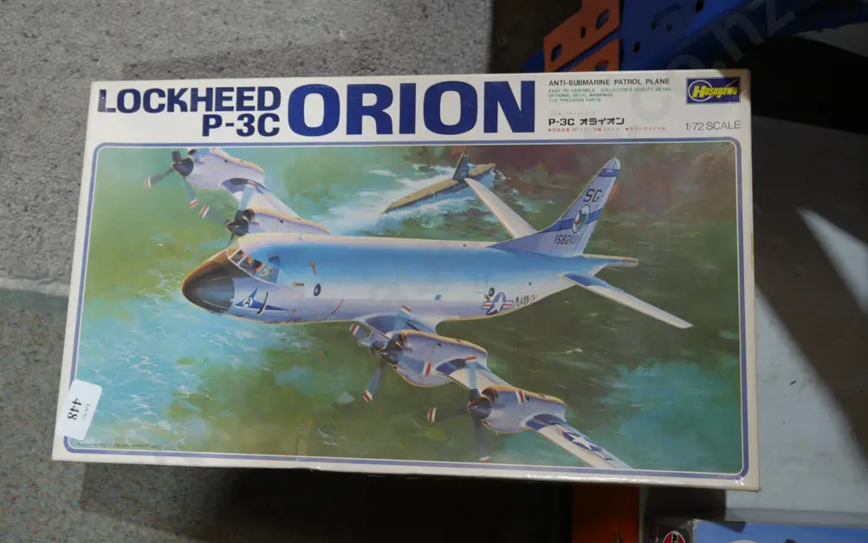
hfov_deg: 50.4
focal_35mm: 39
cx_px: 429
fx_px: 923
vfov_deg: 32.8
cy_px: 267
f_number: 4
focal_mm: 18
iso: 320
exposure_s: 1/60
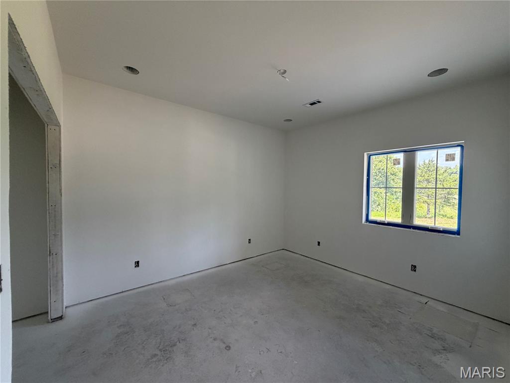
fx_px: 206
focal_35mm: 14
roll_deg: -0.8
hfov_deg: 102.1
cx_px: 255
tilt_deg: -1.0
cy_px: 192
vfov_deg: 85.7
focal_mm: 2.22
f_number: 2.2
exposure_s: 1/121
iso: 250
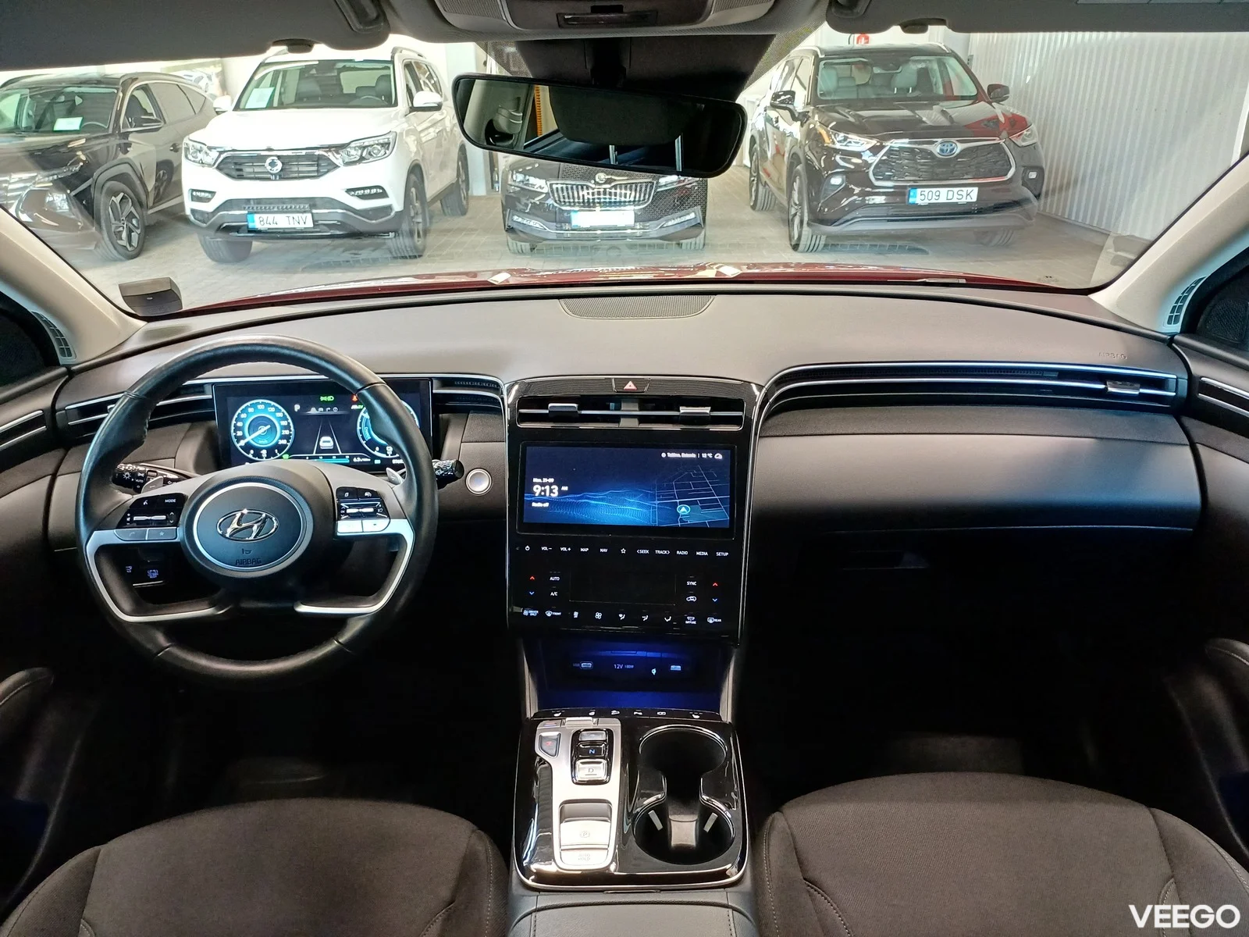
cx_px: 624
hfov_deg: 69.4
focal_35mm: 25
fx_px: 902
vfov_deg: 54.9
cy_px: 468
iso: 640
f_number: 1.8
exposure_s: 1/25
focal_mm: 4.65
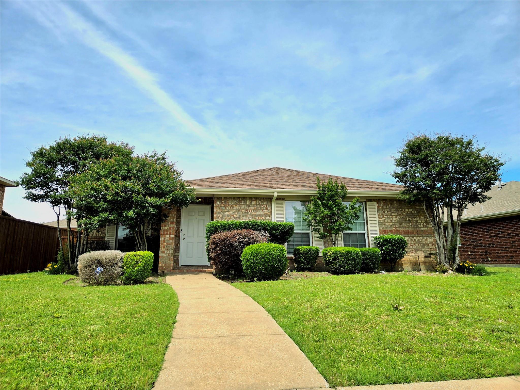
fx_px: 346
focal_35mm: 23
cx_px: 260
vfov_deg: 58.9
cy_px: 195
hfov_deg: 73.9
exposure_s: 1/3333
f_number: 1.8
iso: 25
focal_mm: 5.4
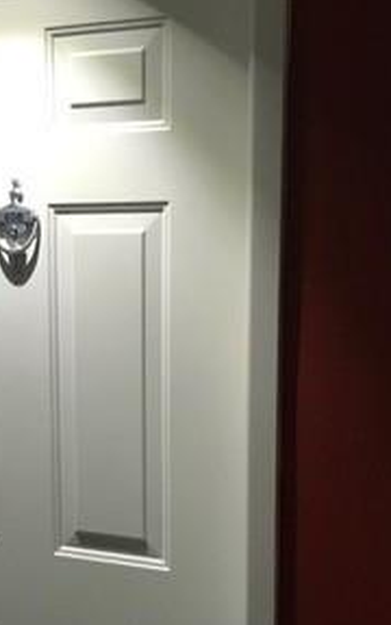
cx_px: 20
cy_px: 410
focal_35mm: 66
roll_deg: +2.0
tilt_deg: -8.8
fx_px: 1125
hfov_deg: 19.3
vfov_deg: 30.9
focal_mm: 3.99
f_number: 1.8
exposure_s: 1/15
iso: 80
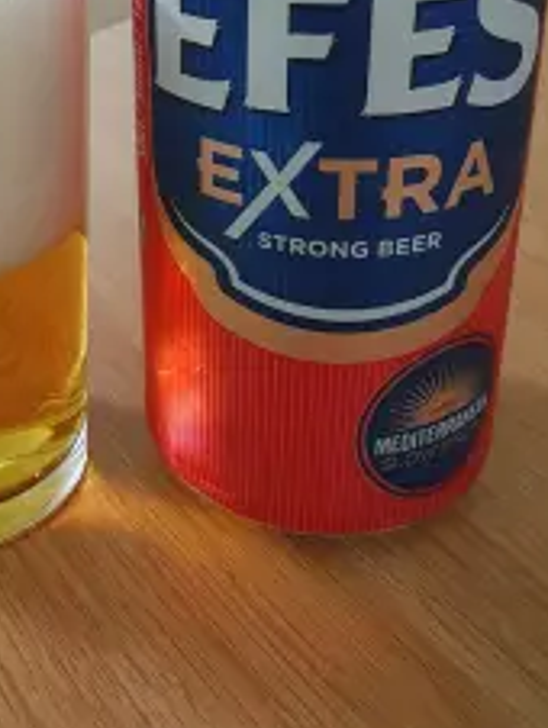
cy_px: 106
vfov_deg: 39.0
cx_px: 126
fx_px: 969
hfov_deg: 30.9
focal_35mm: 46
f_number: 2.4
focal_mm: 4.32
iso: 400
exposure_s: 1/50
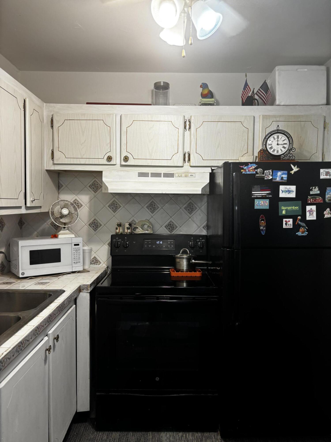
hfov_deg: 53.1
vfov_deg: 67.3
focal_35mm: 26
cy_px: 221
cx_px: 166
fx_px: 331
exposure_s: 1/60
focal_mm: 5.96
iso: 100
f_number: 1.6
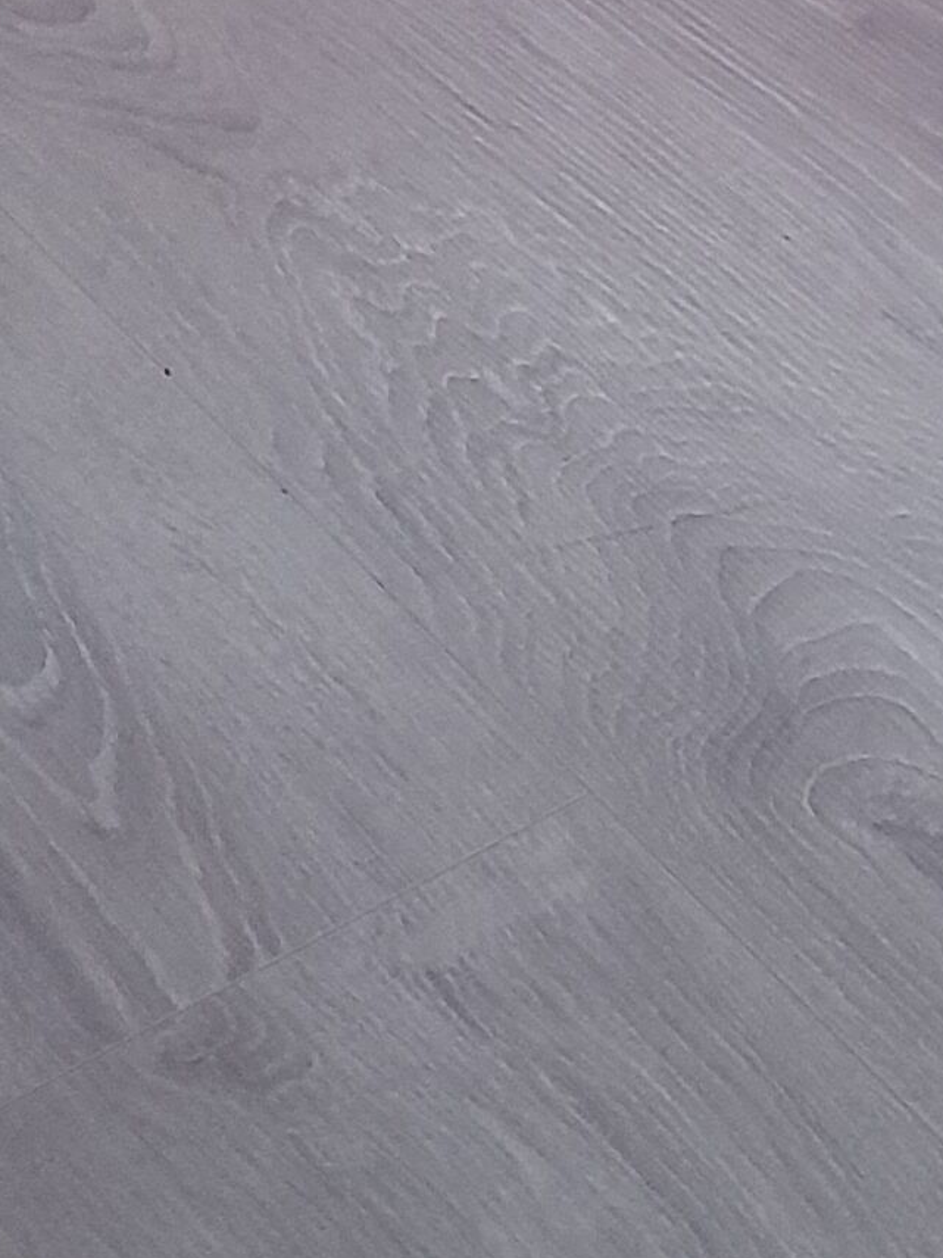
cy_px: -324
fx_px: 4251
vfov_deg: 16.1
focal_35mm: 117
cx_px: 1924
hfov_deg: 11.4
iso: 400
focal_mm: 4.6
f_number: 2
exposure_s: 1/33
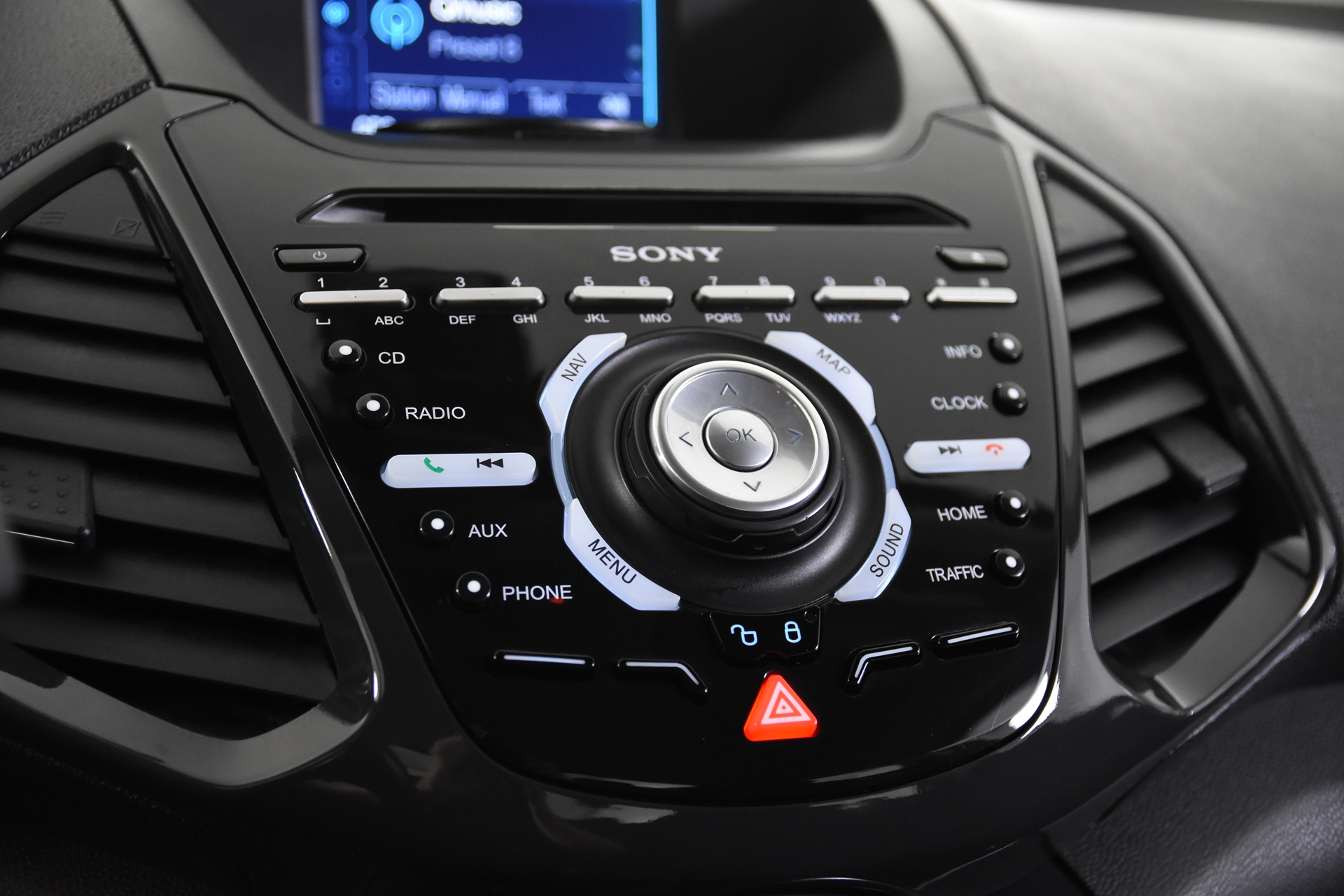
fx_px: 2240
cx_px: 672
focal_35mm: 60
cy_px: 448
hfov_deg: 33.4
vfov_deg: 22.6
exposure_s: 1/60
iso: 2500
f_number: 3.5
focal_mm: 40
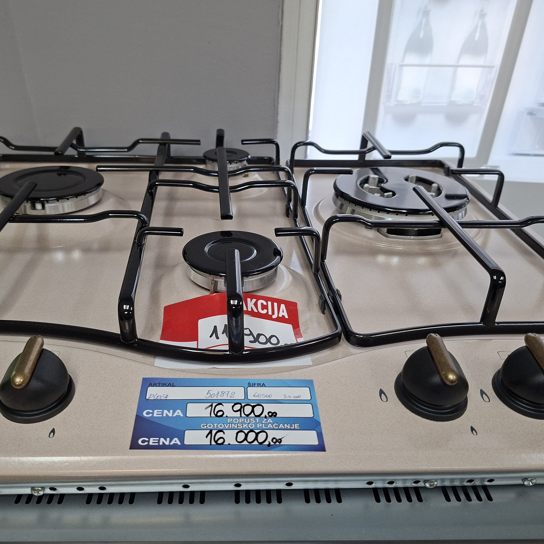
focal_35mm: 29
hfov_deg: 55.5
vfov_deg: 55.6
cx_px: 241
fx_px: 516
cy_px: 261
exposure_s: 1/100
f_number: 1.8
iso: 125
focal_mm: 5.54
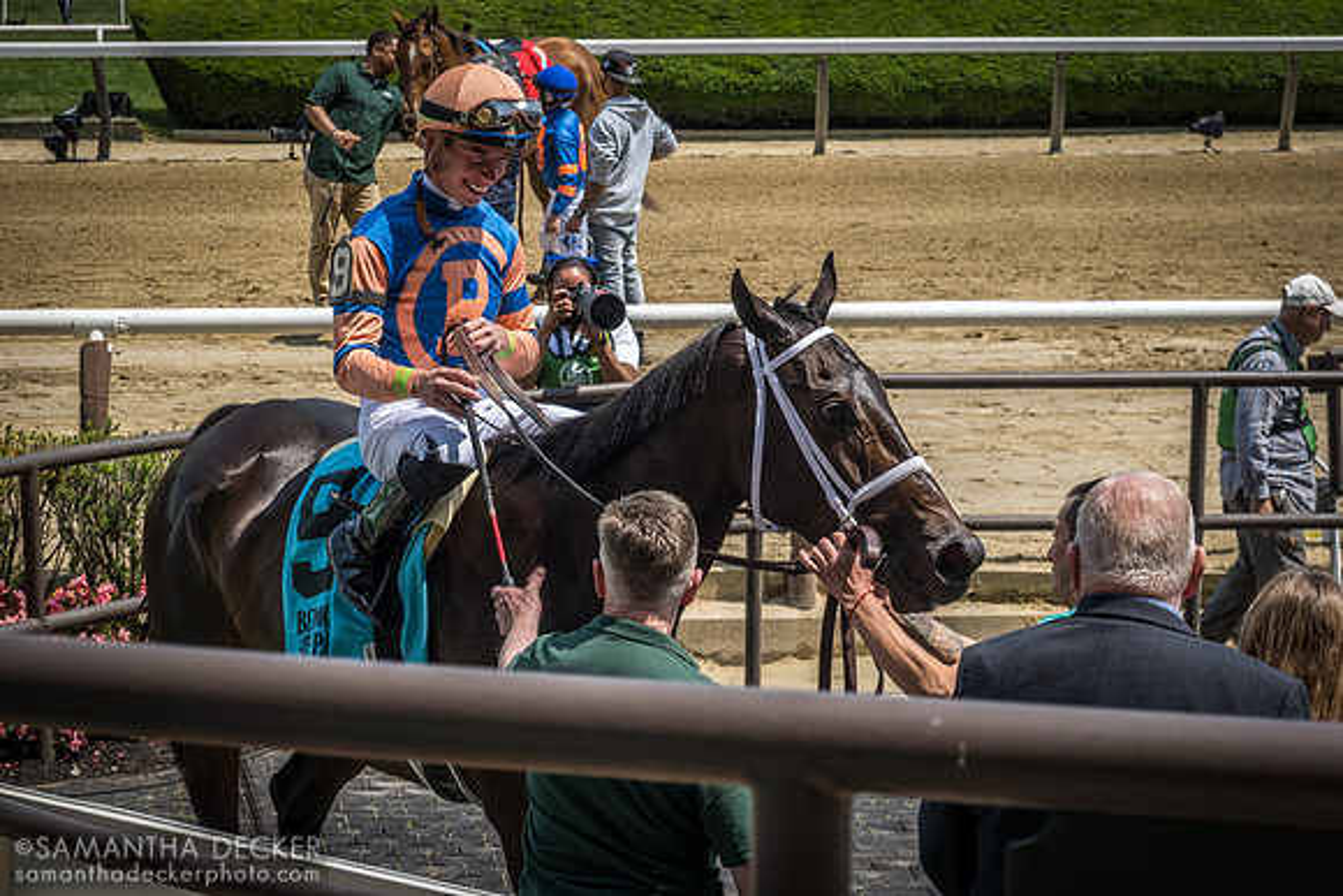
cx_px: 672
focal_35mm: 122
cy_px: 448
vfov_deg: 11.2
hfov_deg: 16.8
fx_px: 4552
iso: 100
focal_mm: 44.38
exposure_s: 1/640
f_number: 4.5
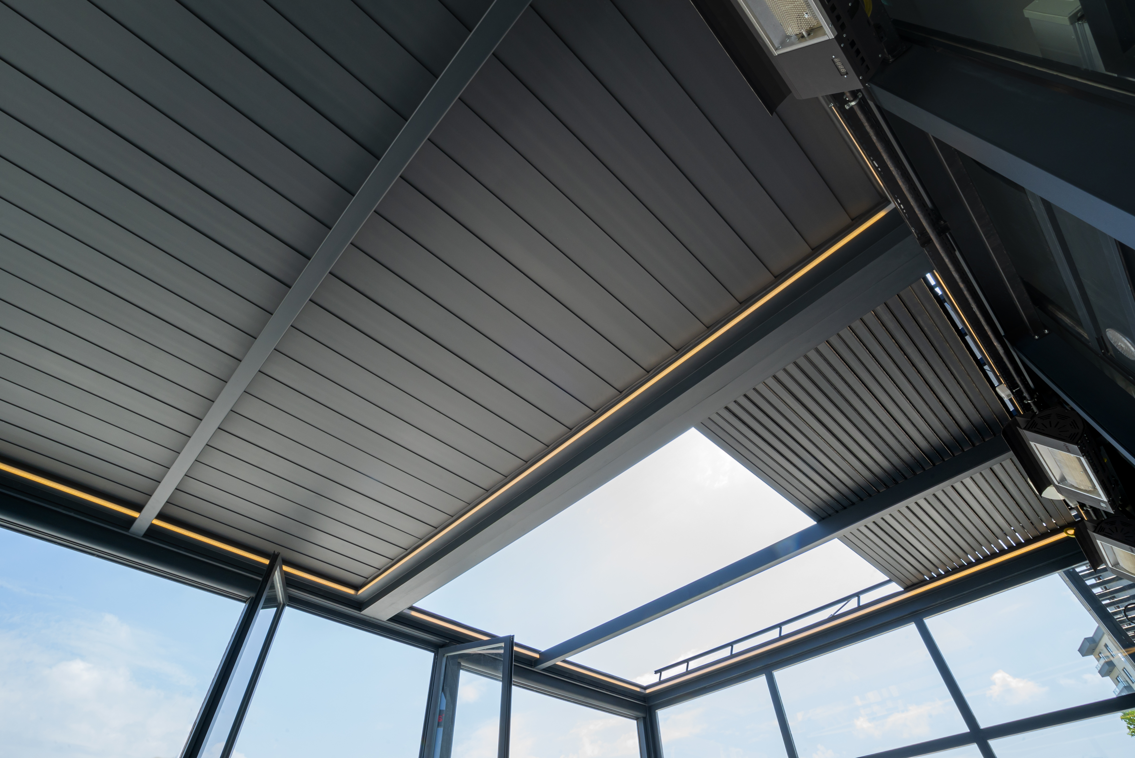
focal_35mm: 16
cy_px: 379
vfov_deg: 73.8
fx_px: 505
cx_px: 568
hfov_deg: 96.7
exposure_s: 1/25
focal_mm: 16
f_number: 22
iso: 250
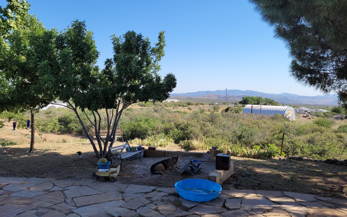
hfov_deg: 66.5
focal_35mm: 28
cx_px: 172
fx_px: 265
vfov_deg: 44.5
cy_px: 106
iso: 40
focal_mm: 5.4
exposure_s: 1/1554
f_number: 1.8
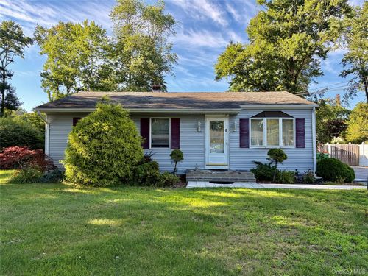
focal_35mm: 26
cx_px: 184
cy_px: 138
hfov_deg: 67.3
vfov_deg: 53.1
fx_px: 276
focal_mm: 5.96
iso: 64
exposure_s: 1/607
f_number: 1.6
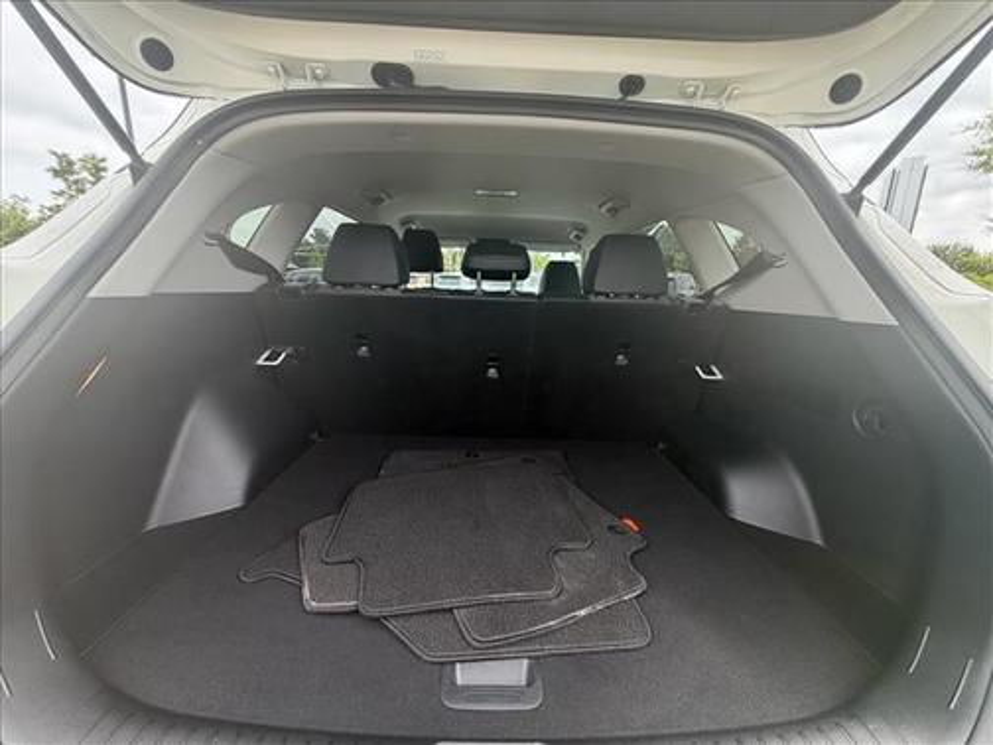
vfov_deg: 85.7
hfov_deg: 102.1
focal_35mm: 14
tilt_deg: -11.7
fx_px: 402
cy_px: 372
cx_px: 496
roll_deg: -1.5
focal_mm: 2.22
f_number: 2.2
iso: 64
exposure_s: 1/181
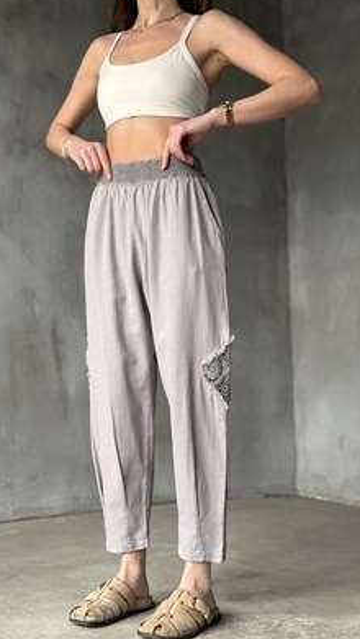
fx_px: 967
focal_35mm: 57
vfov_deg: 36.6
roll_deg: -0.4
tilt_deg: +2.4
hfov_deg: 21.1
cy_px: 311
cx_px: 141
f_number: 1.78
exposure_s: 1/78
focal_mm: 6.76
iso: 100
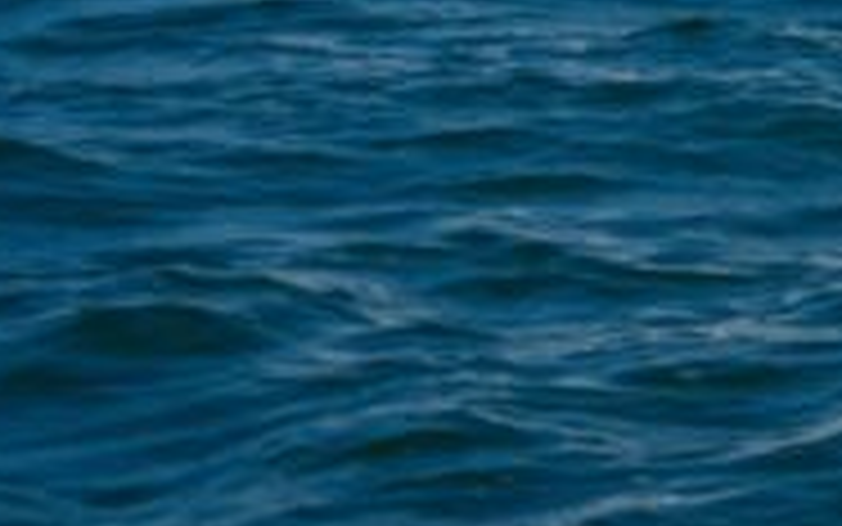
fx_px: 5004
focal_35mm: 218
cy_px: -580
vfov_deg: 5.9
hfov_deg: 9.4
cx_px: 1162
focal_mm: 35
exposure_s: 1/800
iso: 100
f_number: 4
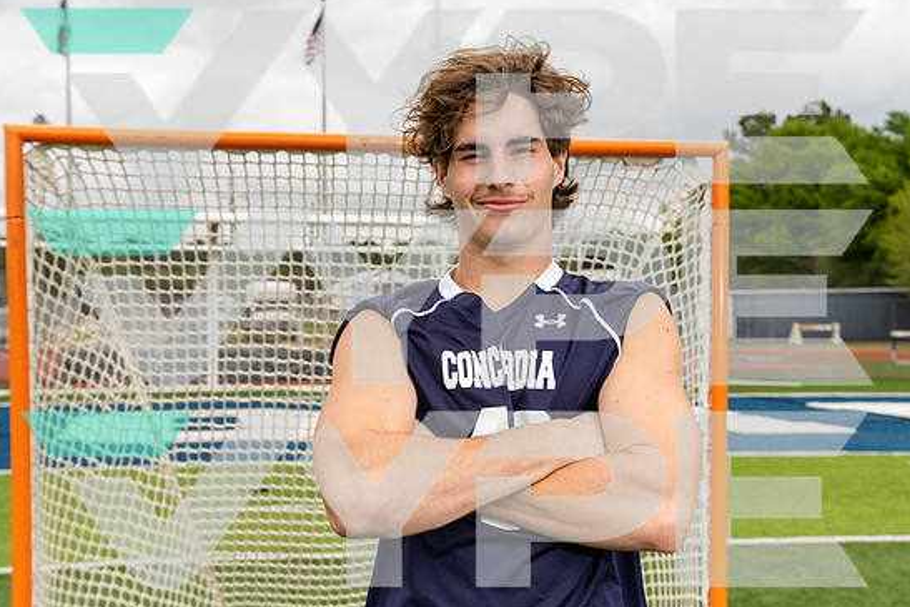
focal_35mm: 52
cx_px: 449
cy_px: 299
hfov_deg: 38.2
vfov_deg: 26.0
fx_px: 1315
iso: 250
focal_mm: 49
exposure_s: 1/250
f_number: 7.1
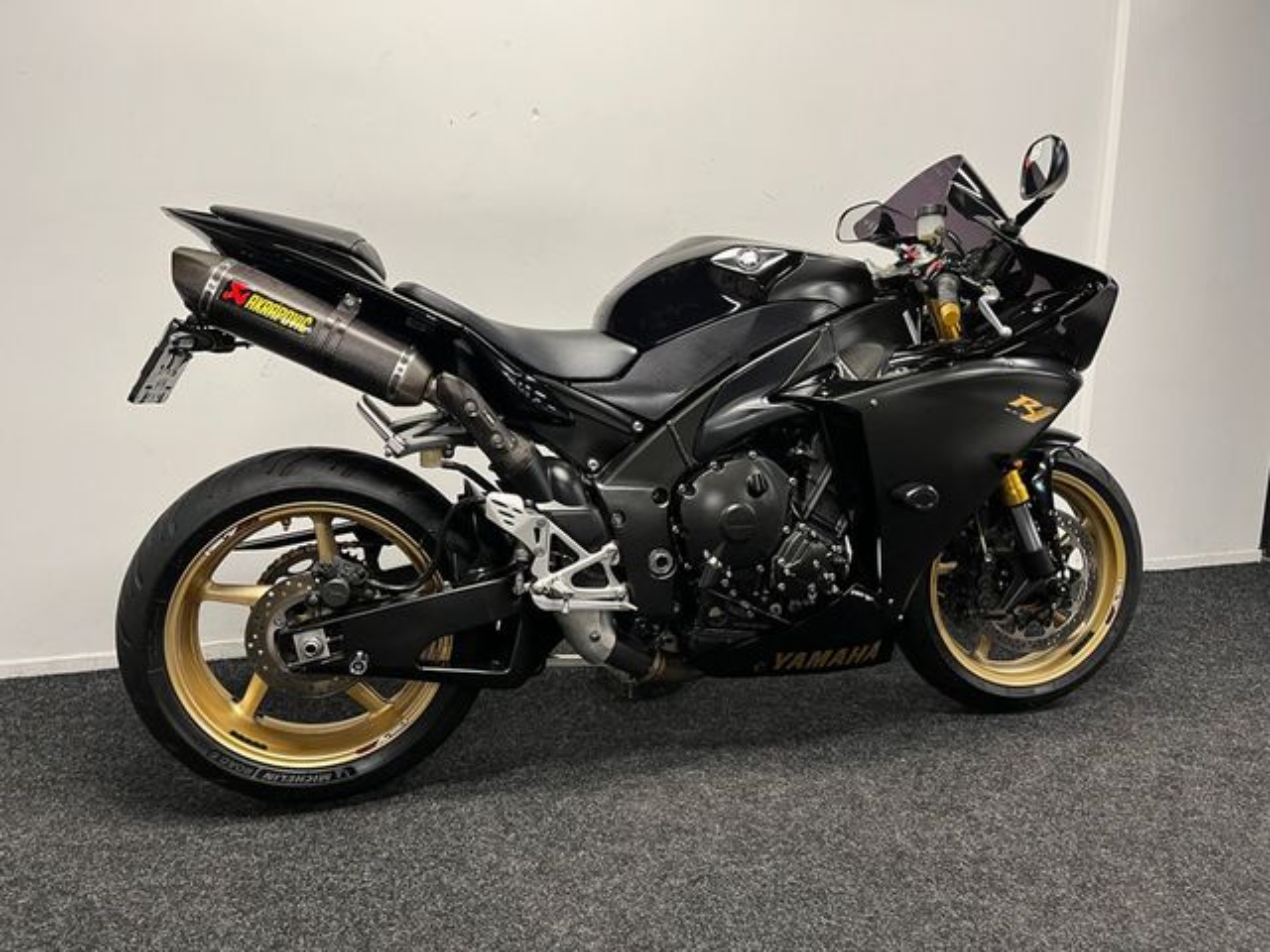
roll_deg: +0.1
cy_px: 476
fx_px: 954
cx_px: 635
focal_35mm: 26
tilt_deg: -10.0
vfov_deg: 53.1
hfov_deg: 67.3
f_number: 1.6
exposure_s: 1/50
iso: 125
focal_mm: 5.1
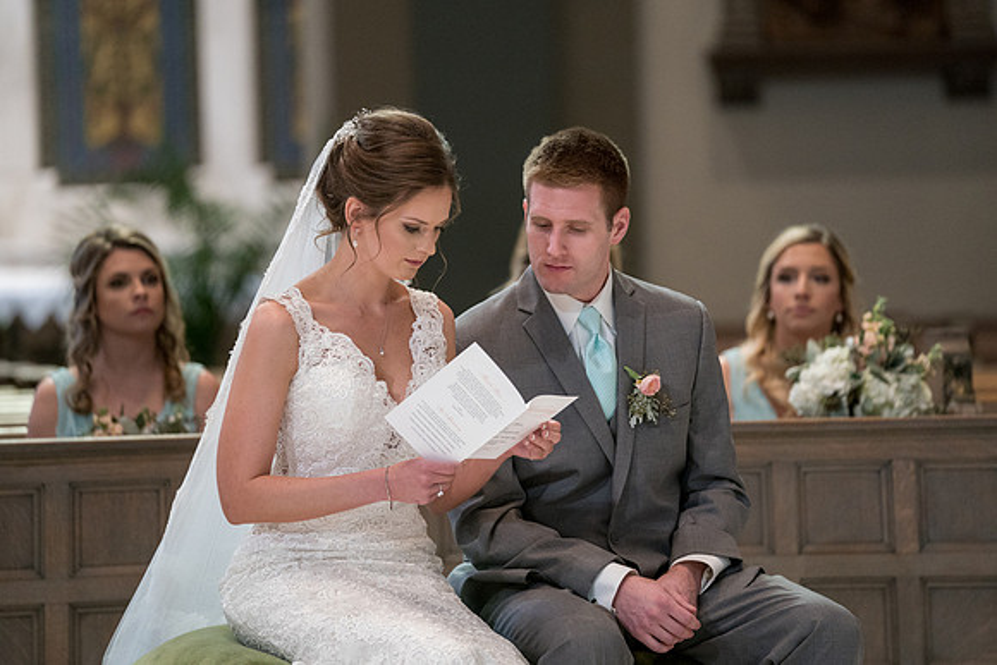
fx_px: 5992
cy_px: 320
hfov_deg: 9.5
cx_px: 512
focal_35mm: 216
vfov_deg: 6.4
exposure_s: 1/200
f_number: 2.8
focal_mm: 200
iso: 2000
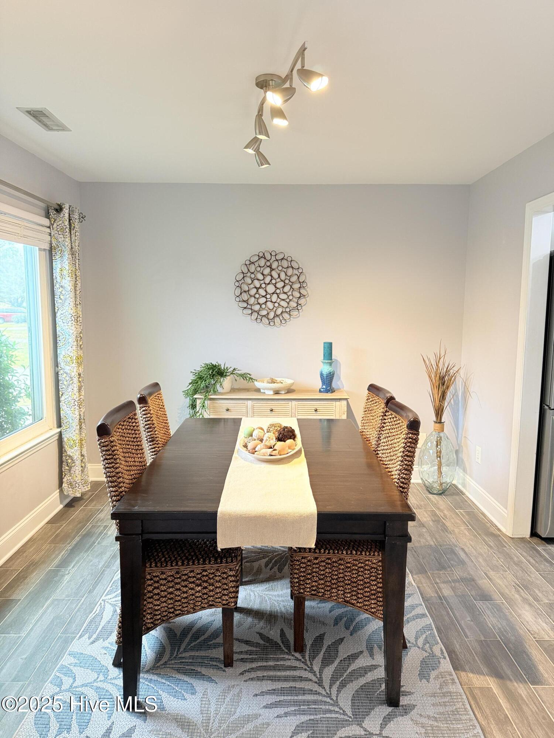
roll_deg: -0.8
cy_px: 369
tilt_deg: -5.8
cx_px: 277
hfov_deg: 56.8
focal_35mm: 24
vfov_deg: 71.6
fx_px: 512
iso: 160
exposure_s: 1/60
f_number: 1.78
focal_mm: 6.76
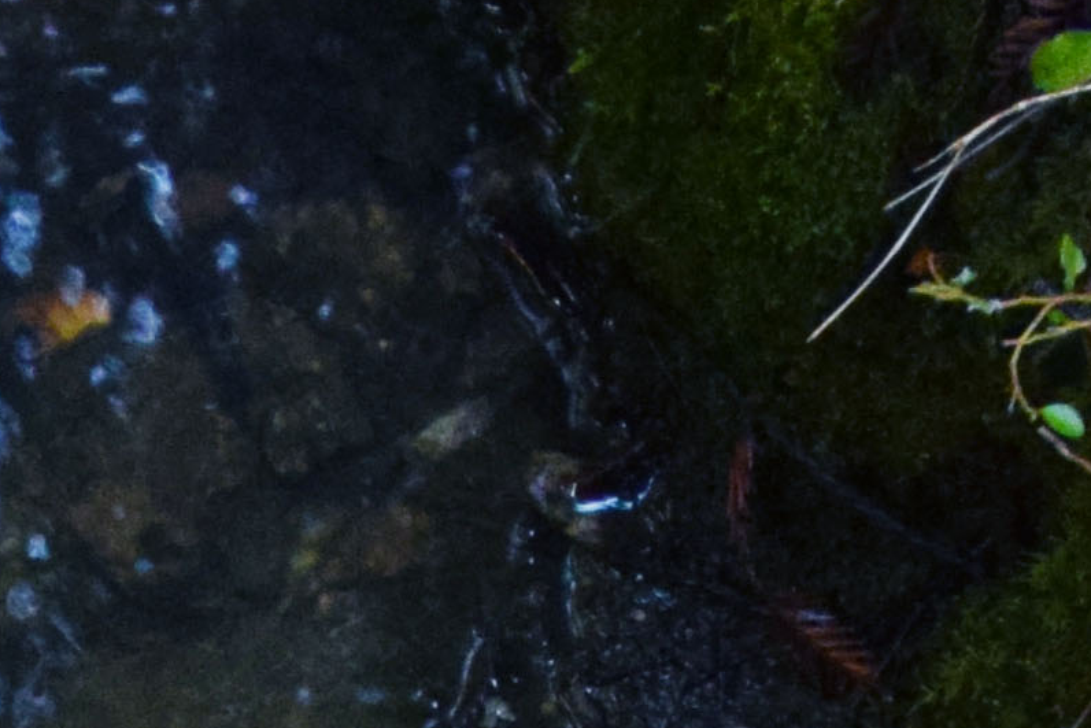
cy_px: 2317
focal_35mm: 226
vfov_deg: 5.6
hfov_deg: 9.0
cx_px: -75
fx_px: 6850
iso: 1600
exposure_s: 1/50
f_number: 5.6
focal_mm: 20
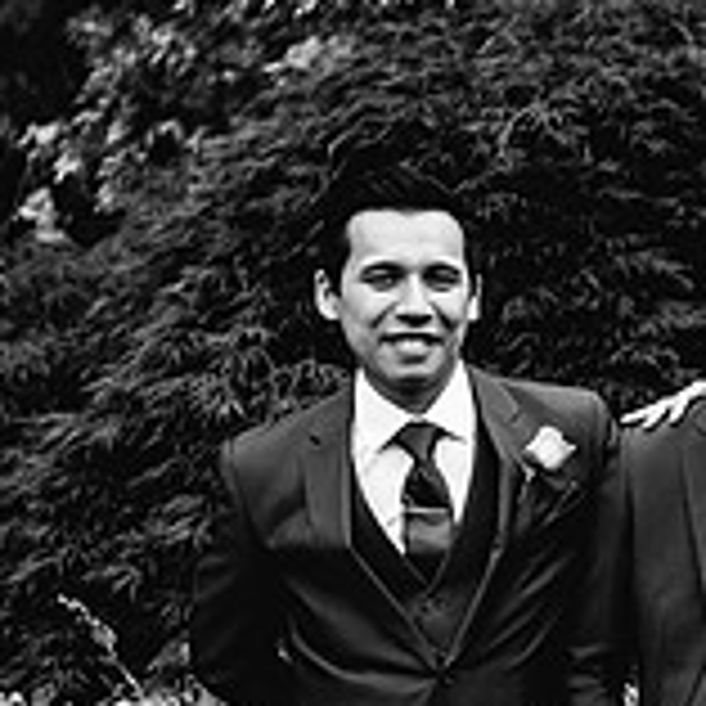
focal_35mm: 113
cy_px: 781
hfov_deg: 14.5
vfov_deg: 15.0
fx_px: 2607
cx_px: 1025
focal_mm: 35
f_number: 4
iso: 100
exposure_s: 1/1250
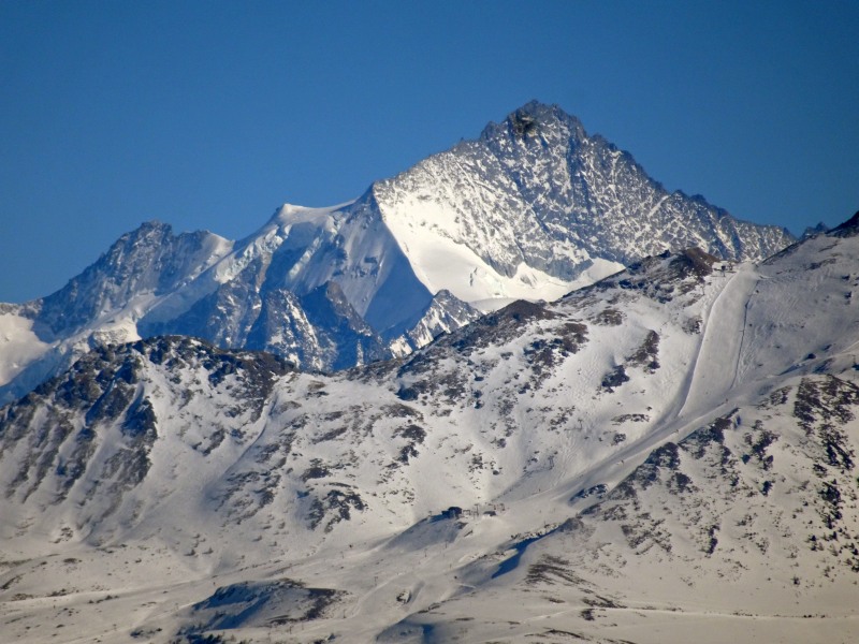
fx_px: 17867
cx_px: 430
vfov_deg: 2.1
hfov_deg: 2.8
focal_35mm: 720
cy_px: 322
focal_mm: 123
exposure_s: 1/640
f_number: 6.4
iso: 80
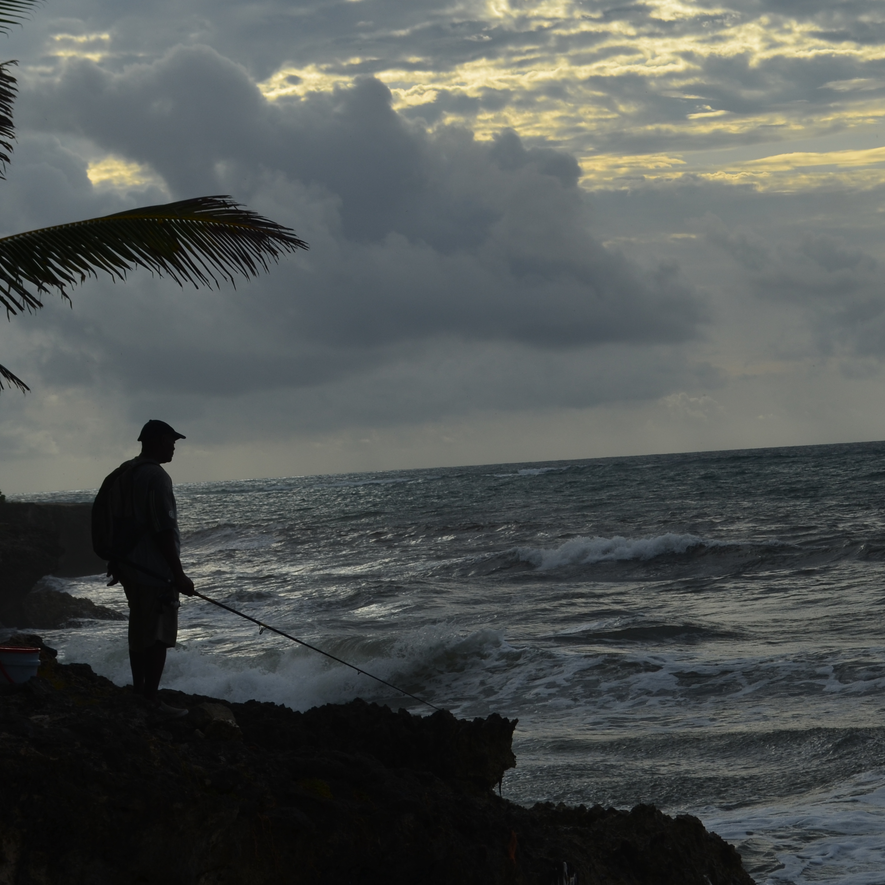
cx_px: 748
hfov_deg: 14.3
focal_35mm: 121
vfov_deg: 14.4
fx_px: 3500
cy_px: 500
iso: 100
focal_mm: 46
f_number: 9
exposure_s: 1/320
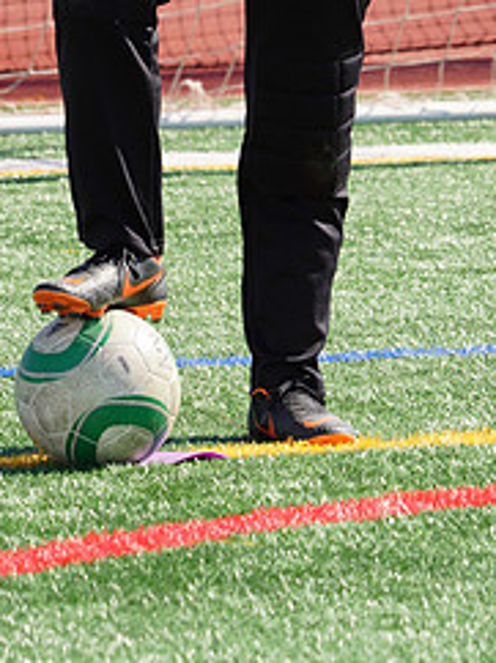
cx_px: 206
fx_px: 10641
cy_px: -112
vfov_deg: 3.6
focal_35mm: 556
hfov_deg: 2.7
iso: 200
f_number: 11
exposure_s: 1/250
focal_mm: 241
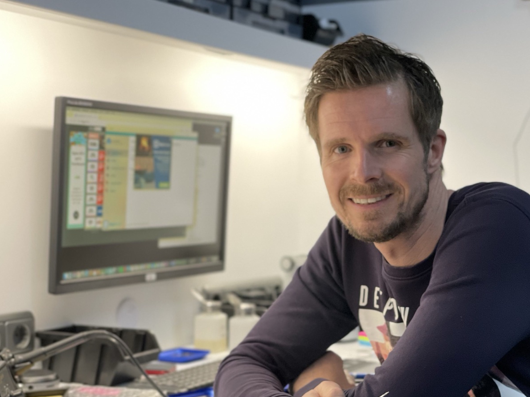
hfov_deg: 27.8
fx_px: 1071
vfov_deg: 20.9
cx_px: 298
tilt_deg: -2.8
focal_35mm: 70
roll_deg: -0.7
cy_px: 260
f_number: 2
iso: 125
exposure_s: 1/50
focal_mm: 6
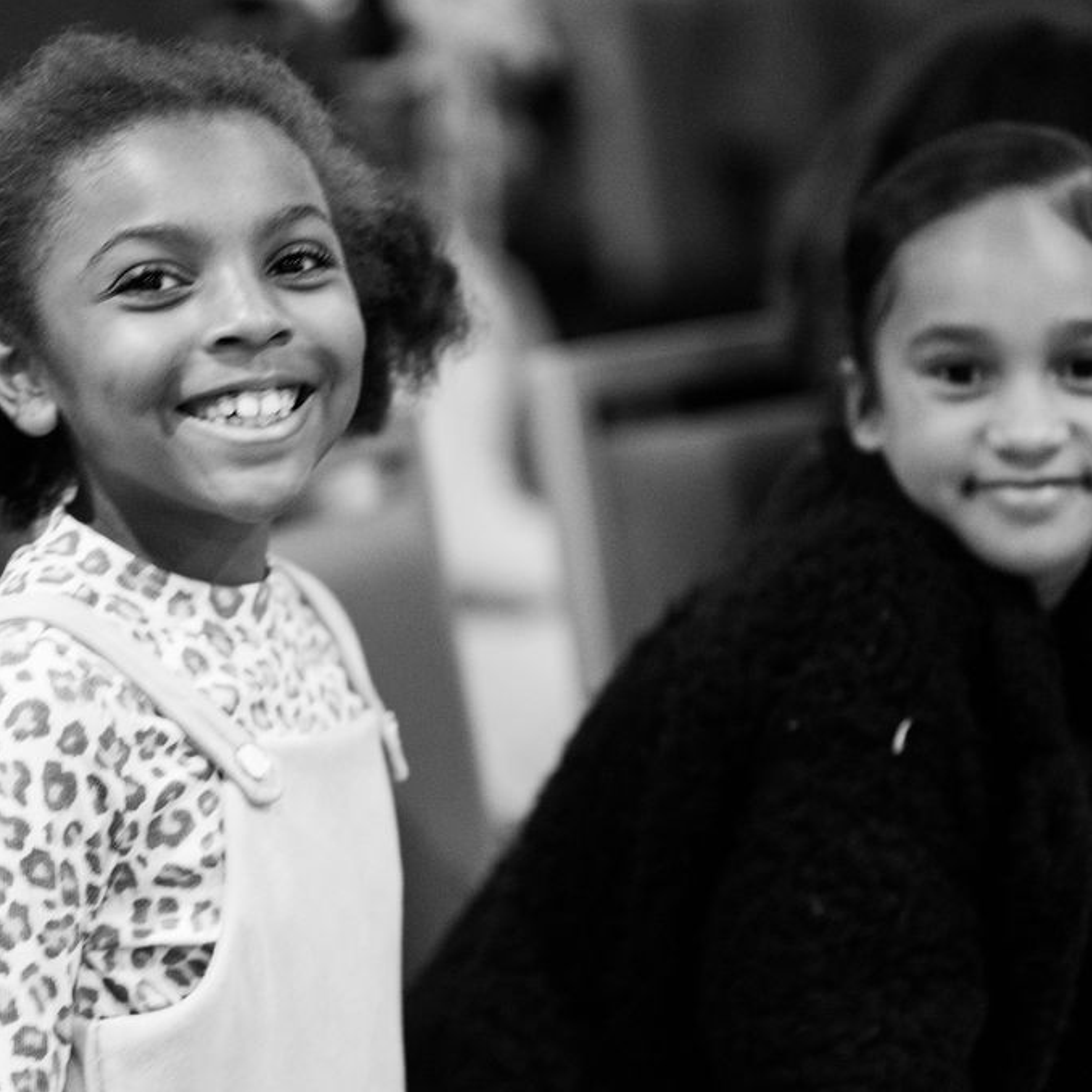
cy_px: 547
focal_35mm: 231
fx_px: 8244
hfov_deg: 7.6
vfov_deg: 7.6
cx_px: 409
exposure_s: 1/100
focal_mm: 180
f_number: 2.8
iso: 2500
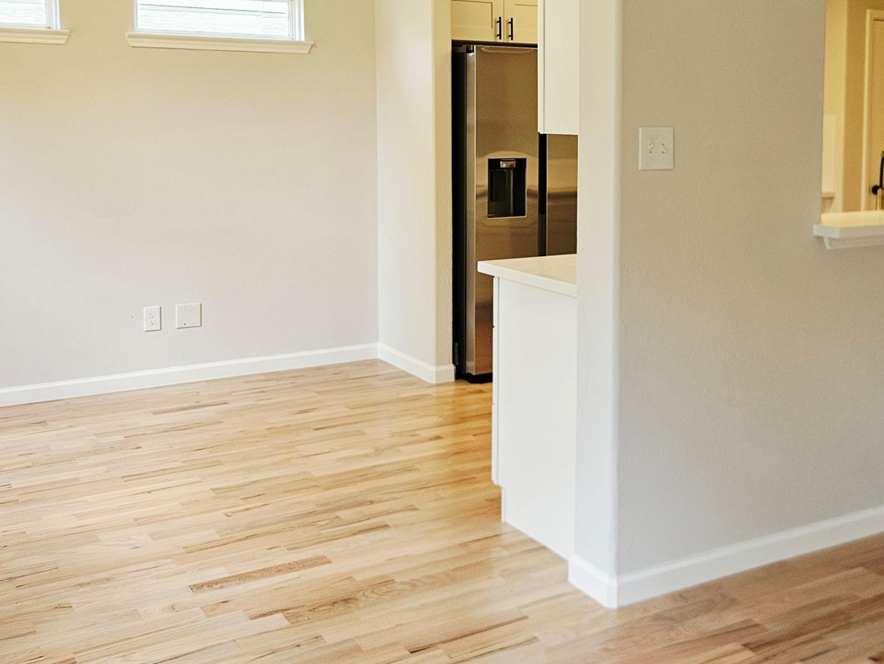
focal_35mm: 43
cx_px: 560
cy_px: 195
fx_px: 1098
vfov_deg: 33.2
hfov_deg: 43.4
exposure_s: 1/120
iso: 64
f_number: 1.8
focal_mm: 5.4
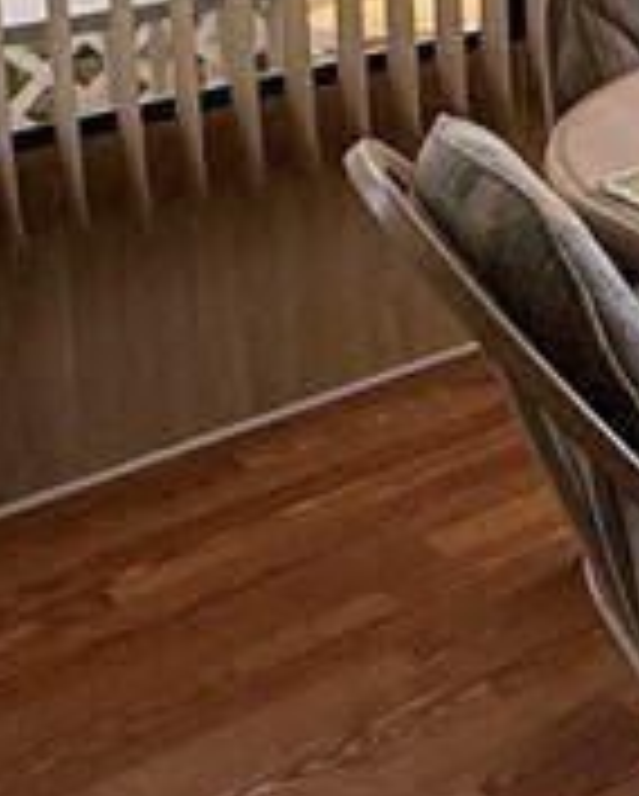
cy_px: -162
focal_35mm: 79
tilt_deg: -12.0
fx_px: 1864
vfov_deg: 22.2
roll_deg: -1.8
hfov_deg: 16.4
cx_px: 1134
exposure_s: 1/300
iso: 50
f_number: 2.2
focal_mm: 2.22
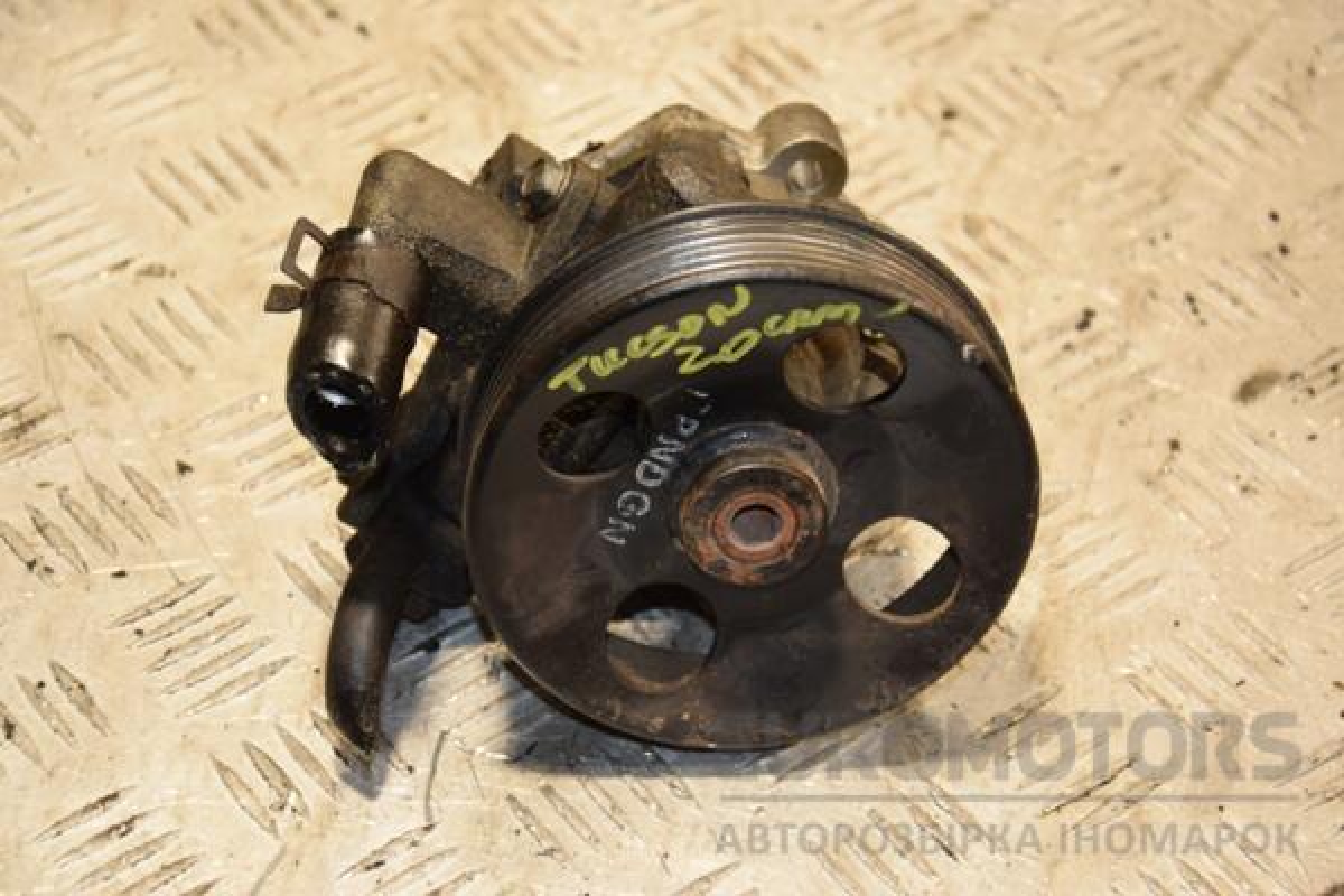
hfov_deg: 20.6
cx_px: 672
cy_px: 448
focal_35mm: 99
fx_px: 3696
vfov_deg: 13.8
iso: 800
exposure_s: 1/100
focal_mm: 66
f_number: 5.3
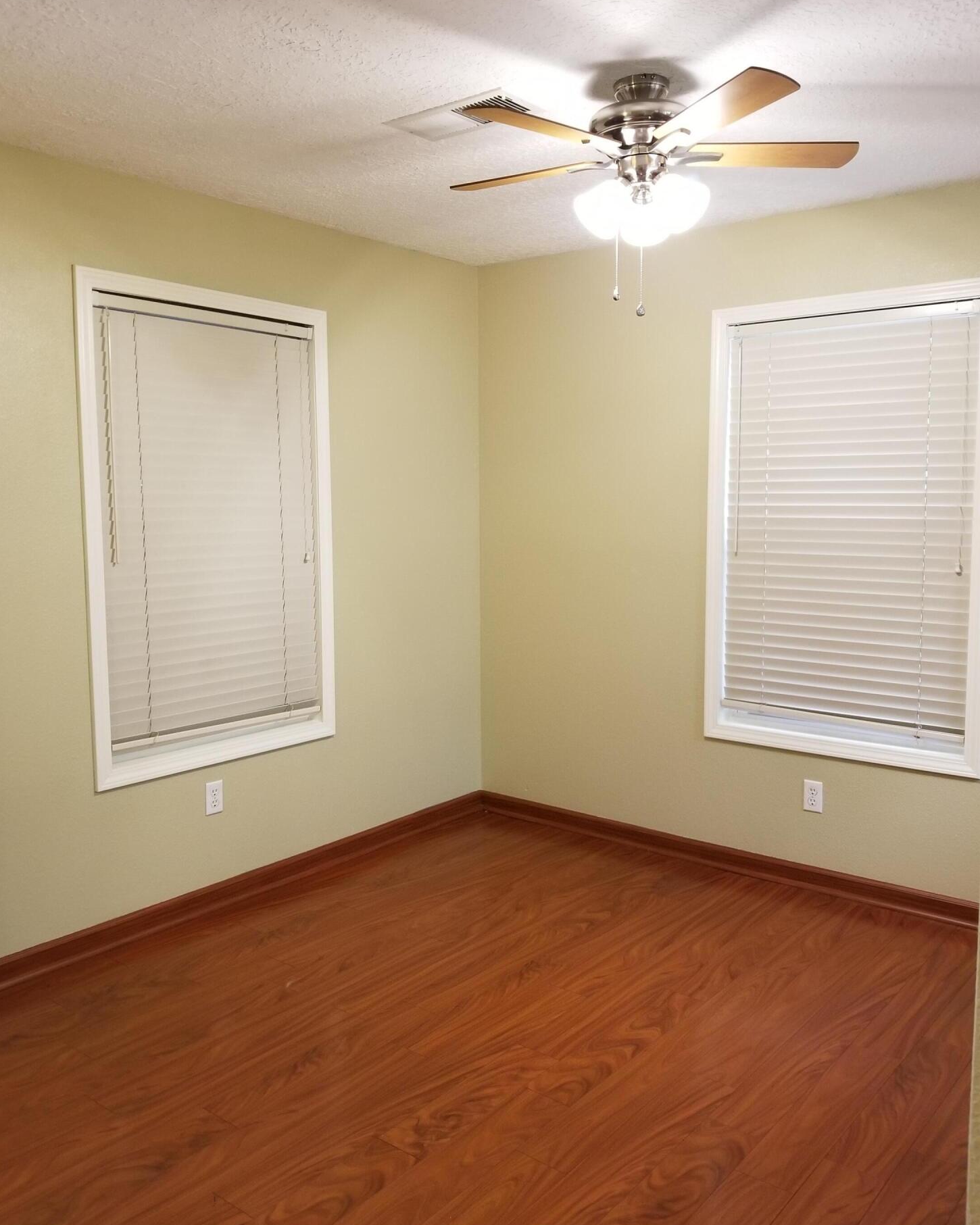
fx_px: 1015
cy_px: 602
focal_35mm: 28
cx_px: 493
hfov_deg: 51.5
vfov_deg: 62.2
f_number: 1.7
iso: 200
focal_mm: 4.3
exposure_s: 1/30
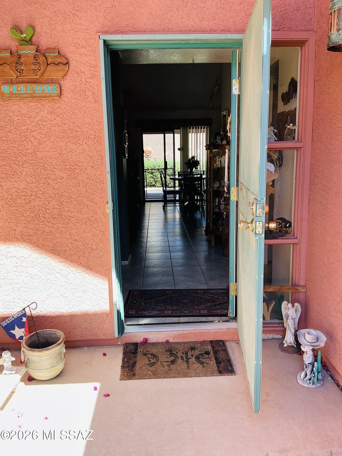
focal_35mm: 29
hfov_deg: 48.2
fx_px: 382
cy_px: 228
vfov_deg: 61.7
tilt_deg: -11.7
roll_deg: +1.2
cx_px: 171
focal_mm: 3
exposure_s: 1/120
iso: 25
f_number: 1.8
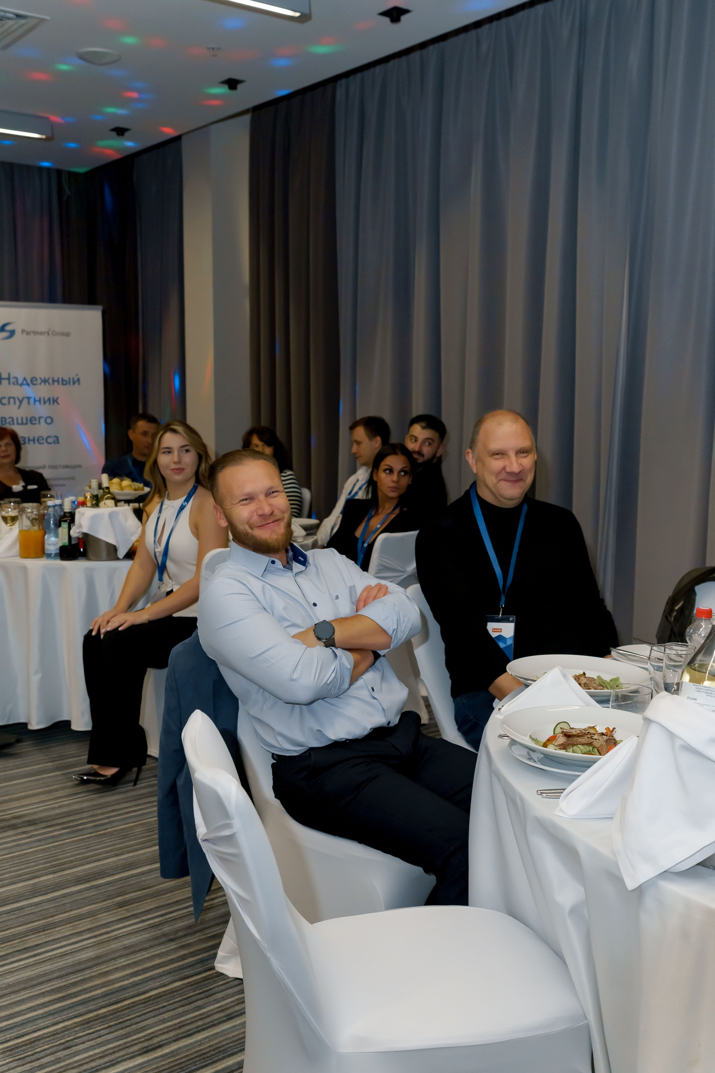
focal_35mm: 36
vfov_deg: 53.1
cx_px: 358
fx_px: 1072
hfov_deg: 36.9
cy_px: 536
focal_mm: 36
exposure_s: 1/125
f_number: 5.6
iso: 3200
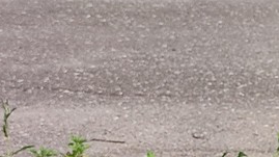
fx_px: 599
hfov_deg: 22.2
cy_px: 237
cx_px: 404
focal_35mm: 81
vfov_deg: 14.0
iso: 50
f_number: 1.9
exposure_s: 1/450
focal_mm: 6.04
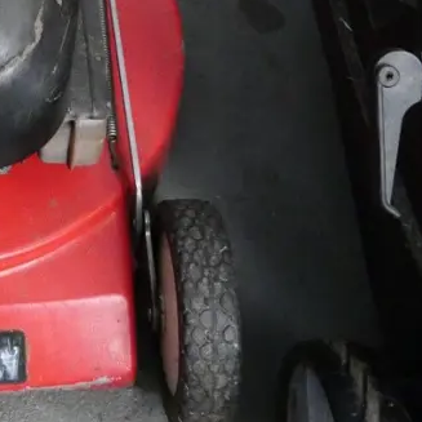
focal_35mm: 83
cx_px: -59
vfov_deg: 19.1
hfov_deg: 19.8
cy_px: -146
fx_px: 1145
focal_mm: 15
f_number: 3.7
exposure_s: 1/800
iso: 6400
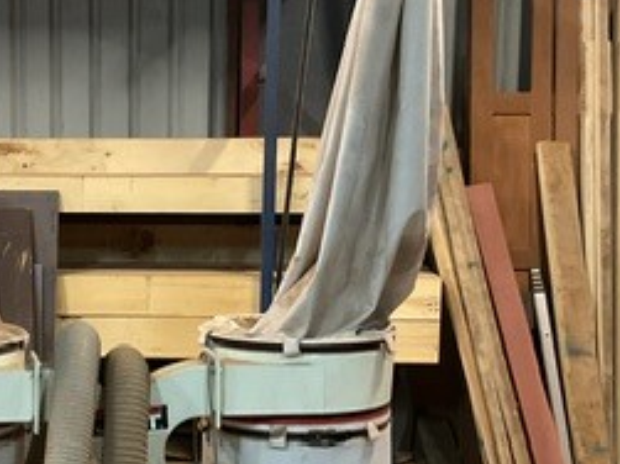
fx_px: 1325
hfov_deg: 26.0
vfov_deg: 19.7
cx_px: 143
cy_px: 346
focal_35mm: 74
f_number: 1.8
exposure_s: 1/33
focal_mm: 3
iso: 200
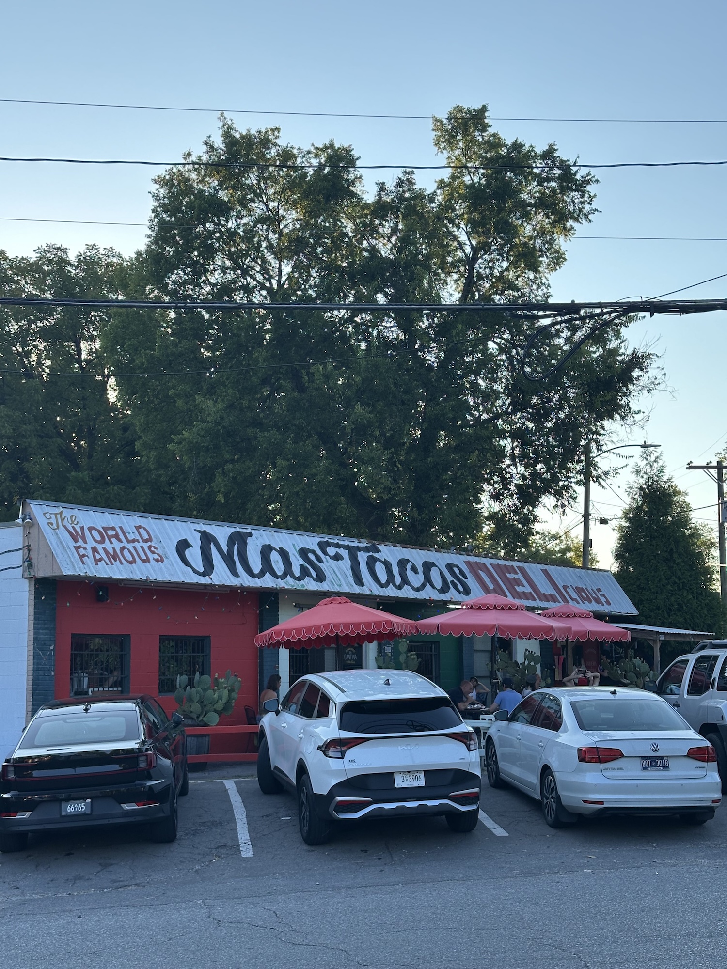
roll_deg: +0.5
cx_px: 364
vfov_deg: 39.7
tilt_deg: +9.1
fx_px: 1344
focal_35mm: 48
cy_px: 484
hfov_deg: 30.3
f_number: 1.78
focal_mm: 6.86
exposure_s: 1/880
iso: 64
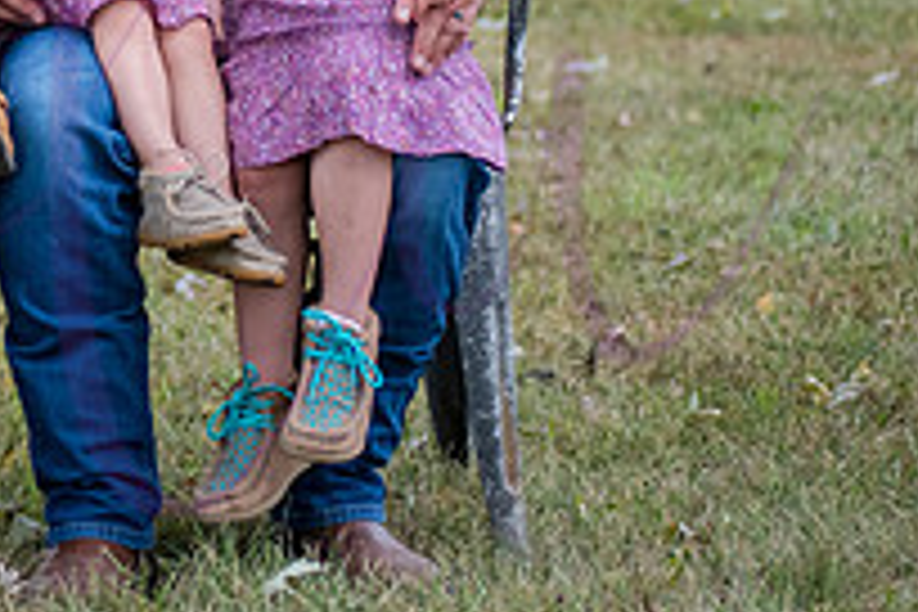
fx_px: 5814
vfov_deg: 6.0
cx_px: -76
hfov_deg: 9.0
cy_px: -191
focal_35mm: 228
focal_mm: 80
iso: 400
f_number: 2.8
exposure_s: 1/640
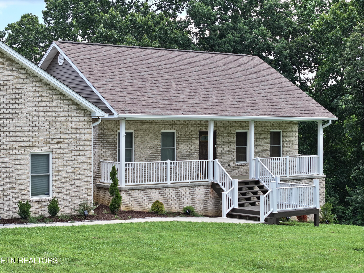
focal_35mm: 70
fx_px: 736
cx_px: 182
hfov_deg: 27.8
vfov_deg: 21.0
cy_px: 136
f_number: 2.8
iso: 150
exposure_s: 1/640
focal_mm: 19.35
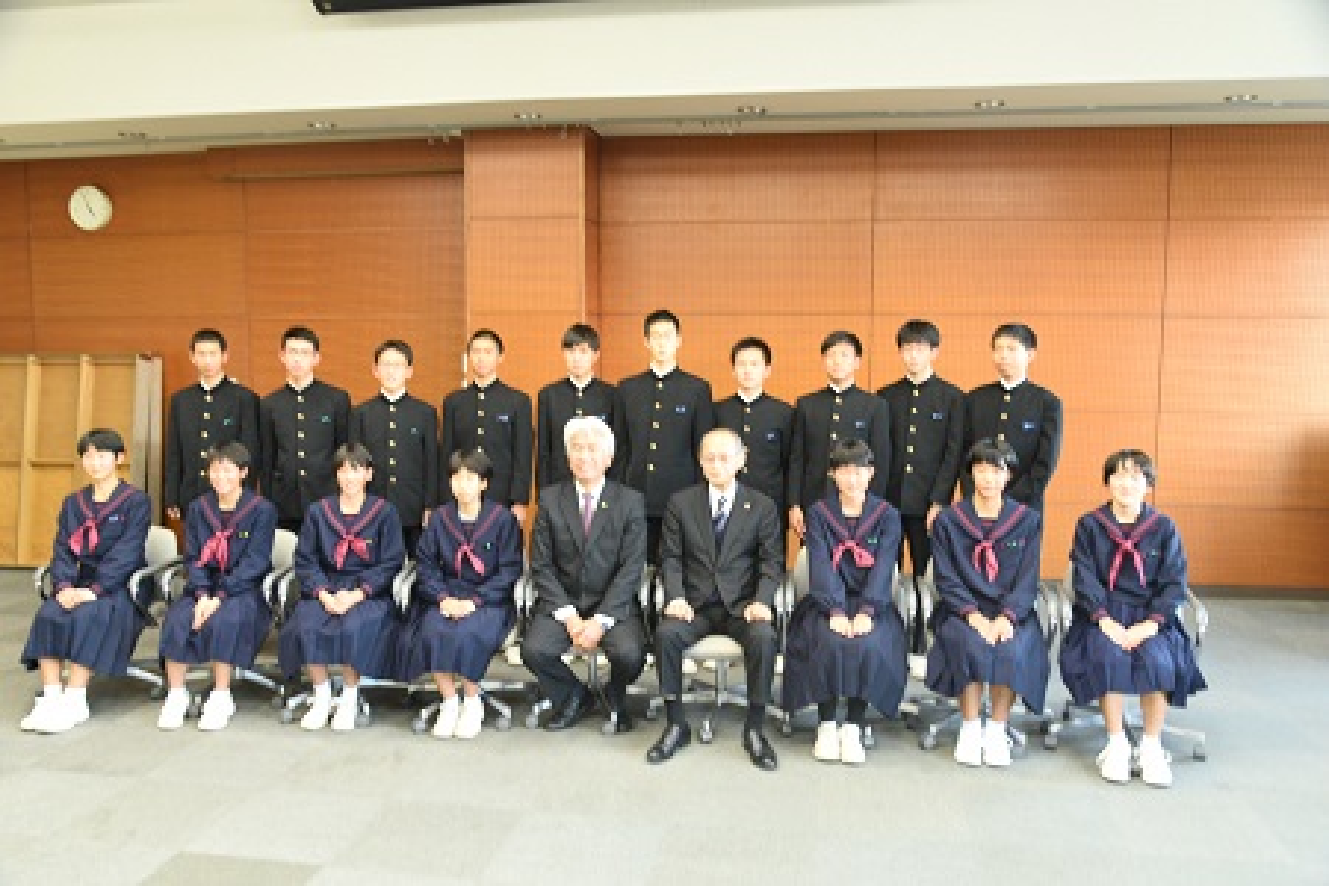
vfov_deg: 43.6
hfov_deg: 61.9
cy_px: 443
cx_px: 664
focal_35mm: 30
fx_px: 1107
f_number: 5.6
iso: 1000
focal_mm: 30
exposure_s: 1/6
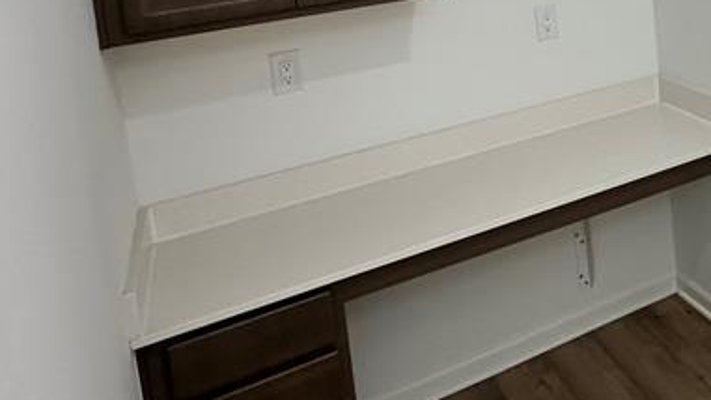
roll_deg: +4.7
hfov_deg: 42.6
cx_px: 711
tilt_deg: -4.7
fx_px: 773
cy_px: -71
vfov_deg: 26.1
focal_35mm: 41
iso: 100
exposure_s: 1/120
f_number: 2.2
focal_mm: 2.22
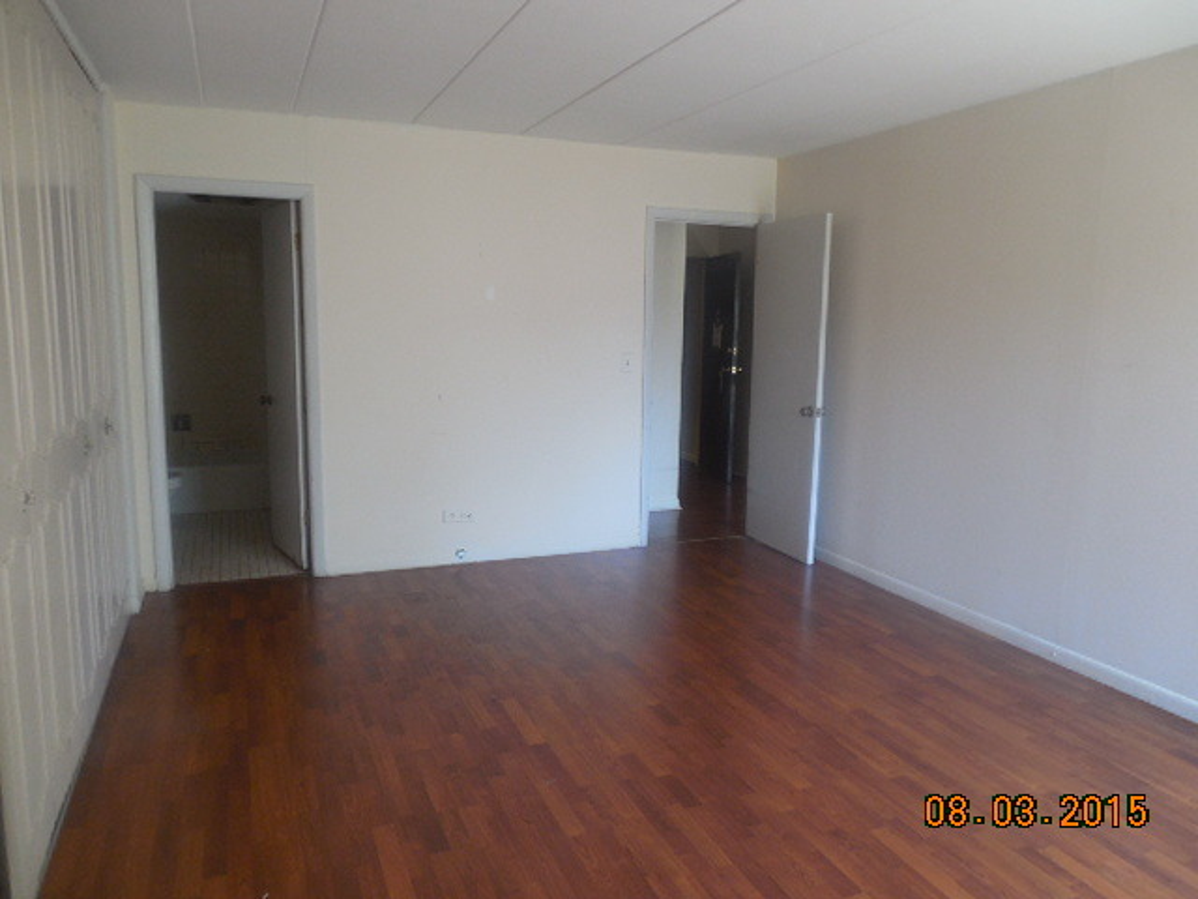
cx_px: 599
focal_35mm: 25
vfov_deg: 54.9
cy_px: 450
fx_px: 865
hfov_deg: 69.4
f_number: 3.3
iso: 220
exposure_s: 1/30
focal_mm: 4.5
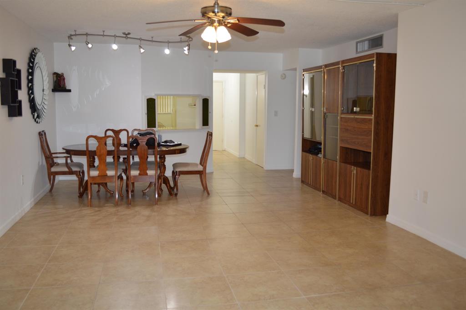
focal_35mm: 33
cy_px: 155
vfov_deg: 39.9
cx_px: 233
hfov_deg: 57.3
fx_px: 427
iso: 400
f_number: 4.5
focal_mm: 22
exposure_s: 1/80
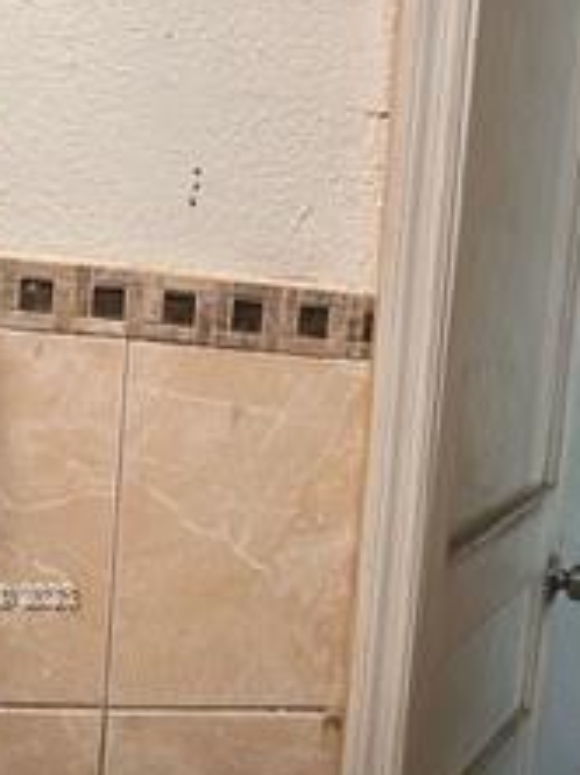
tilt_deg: -12.7
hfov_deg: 19.3
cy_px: 597
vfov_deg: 25.6
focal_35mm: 75
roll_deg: -5.7
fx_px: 1679
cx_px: 514
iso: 125
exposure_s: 1/60
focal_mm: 5.7
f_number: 1.5
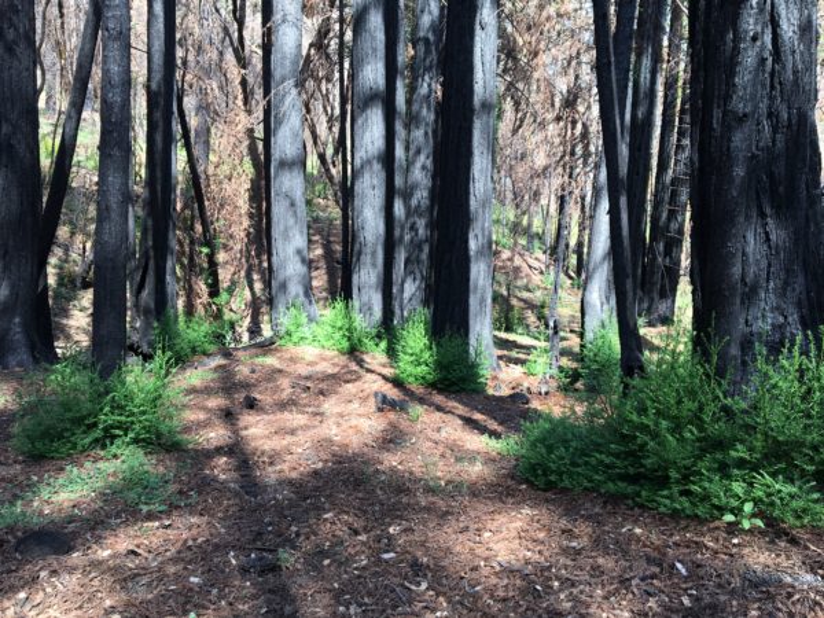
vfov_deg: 48.2
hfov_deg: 61.7
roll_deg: -3.0
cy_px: 309
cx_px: 412
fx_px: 690
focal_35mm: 29
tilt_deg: -6.6
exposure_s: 1/124
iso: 25
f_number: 2.2
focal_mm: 4.15
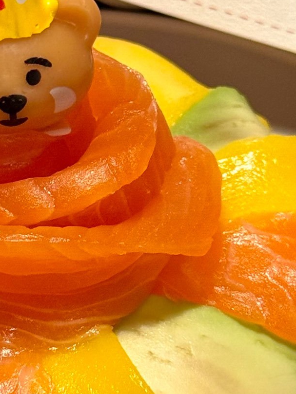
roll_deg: -0.6
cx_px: 84
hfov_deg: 9.2
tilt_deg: -41.0
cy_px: 155
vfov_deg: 12.2
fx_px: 1847
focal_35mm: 162
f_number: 1.78
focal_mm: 6.76
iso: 200
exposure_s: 1/33
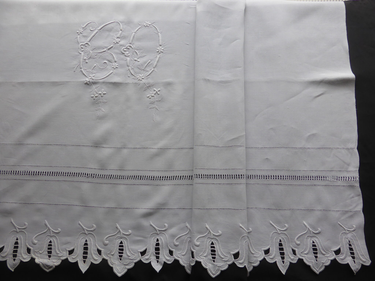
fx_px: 260
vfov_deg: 56.8
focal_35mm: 24
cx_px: 188
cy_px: 140
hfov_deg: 71.6
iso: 100
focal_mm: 4.3
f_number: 5
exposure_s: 1/60
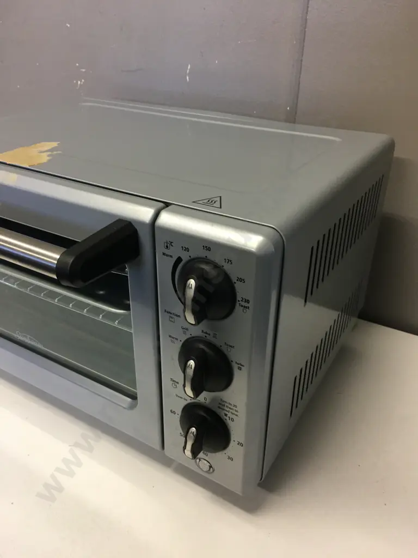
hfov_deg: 48.2
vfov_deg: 61.7
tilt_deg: -26.4
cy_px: 279
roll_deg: -1.6
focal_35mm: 29
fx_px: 467
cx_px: 209
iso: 50
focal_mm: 4.15
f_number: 2.2
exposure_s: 1/33
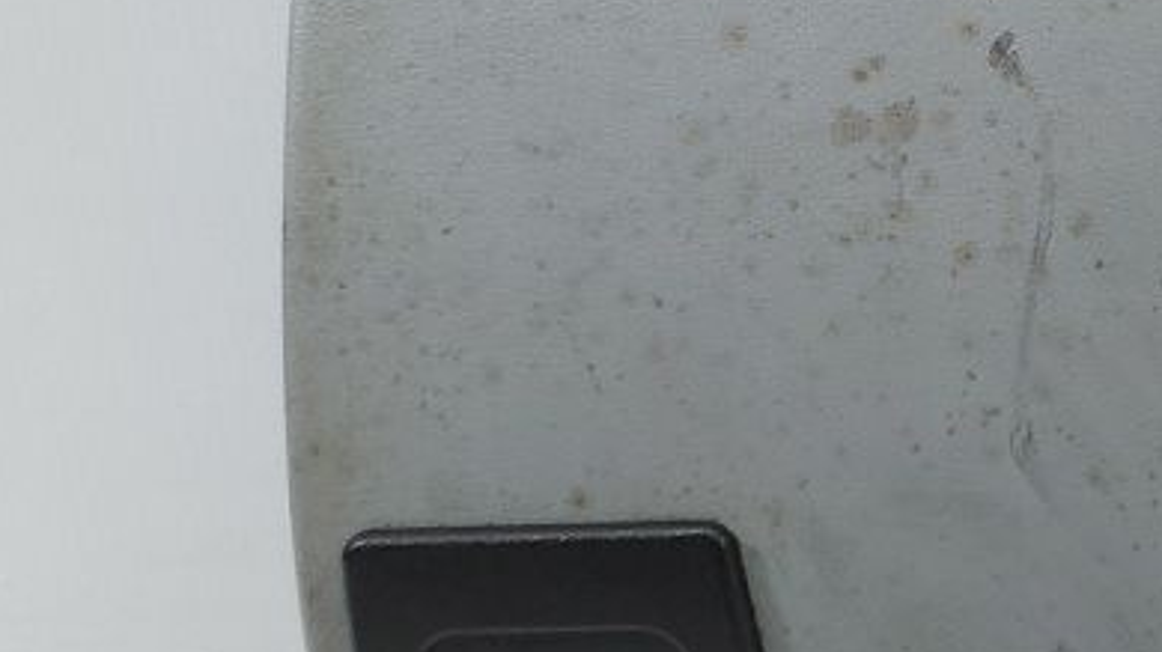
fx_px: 2864
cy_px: 74
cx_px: 1956
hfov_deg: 18.8
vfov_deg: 12.9
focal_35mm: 93
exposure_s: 1/50
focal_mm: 5.23
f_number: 1.8
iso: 50
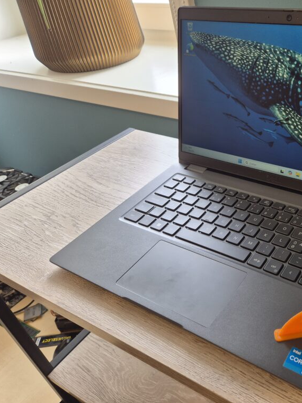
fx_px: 361
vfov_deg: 58.4
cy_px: 200
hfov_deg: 42.2
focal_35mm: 31
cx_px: 265
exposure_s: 1/100
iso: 64
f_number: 1.8
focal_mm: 5.4
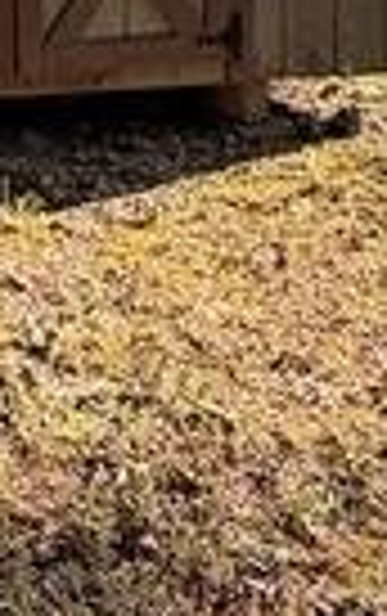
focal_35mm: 83
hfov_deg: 14.1
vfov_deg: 21.8
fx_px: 1396
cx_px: -288
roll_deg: -0.8
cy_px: -238
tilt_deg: +0.6
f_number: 2.2
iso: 50
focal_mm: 2.22
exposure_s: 1/365
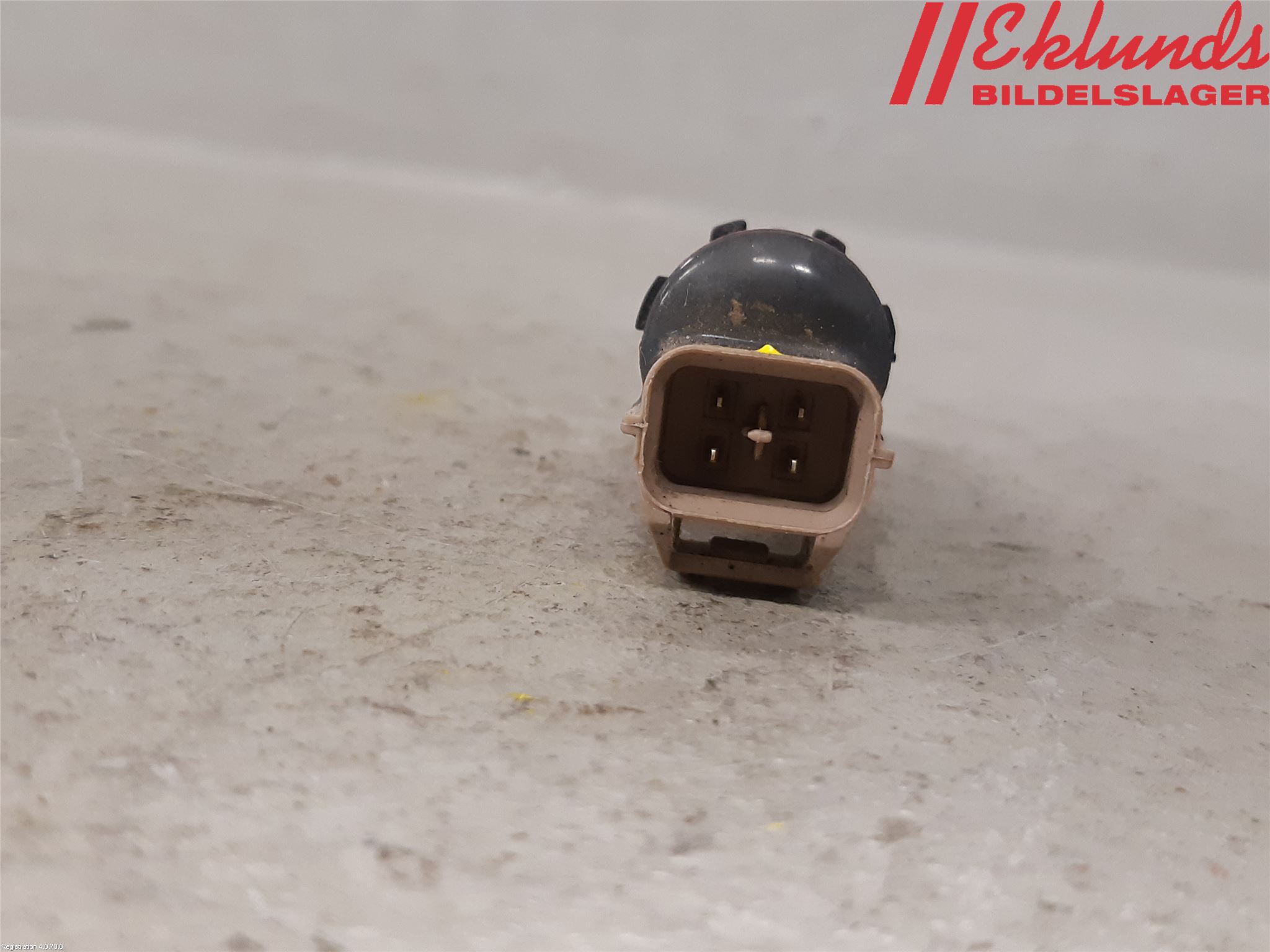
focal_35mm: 26
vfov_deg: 53.1
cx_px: 635
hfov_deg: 67.3
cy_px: 476
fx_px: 954
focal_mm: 3.93
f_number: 1.7
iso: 200
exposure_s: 1/50
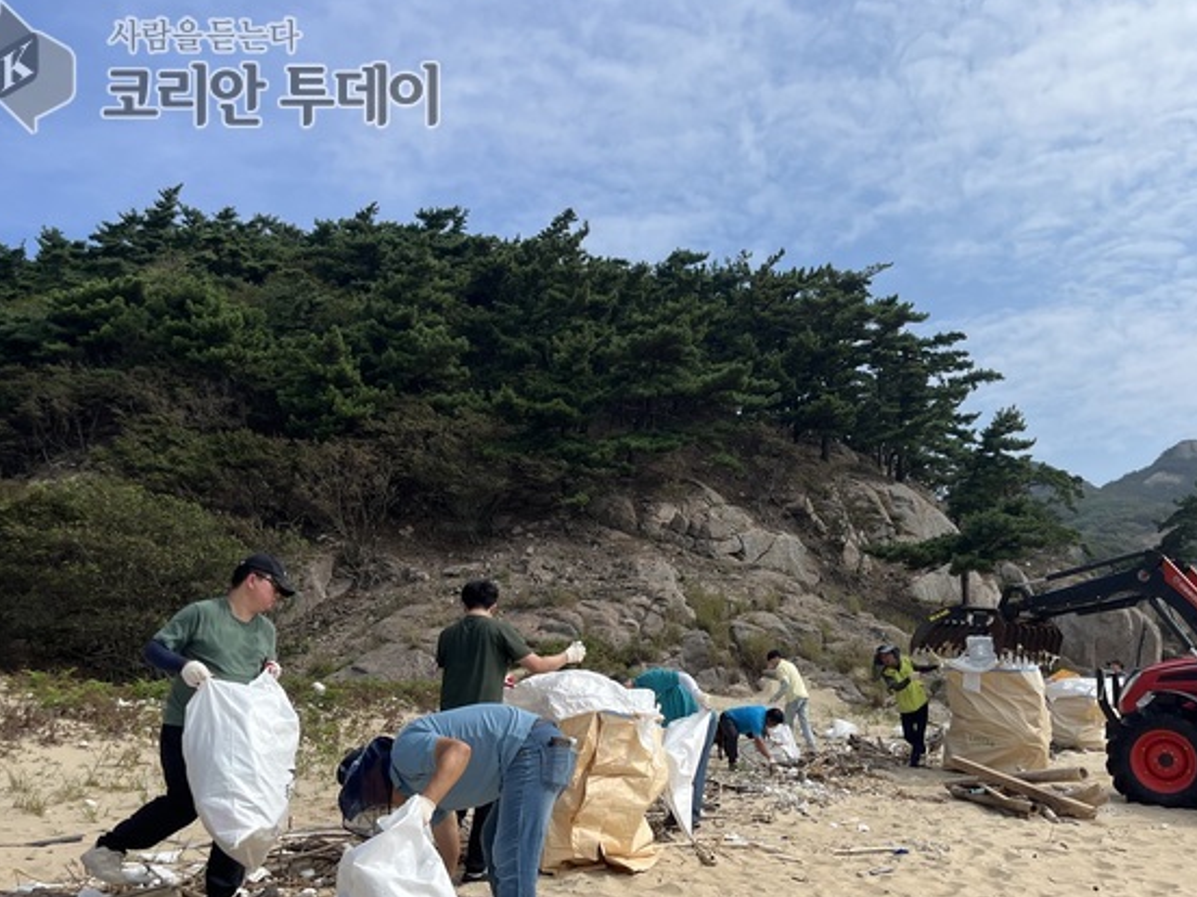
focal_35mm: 33
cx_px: 687
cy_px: 538
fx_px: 1141
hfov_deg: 55.1
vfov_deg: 42.7
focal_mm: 5.1
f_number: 1.6
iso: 50
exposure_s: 1/5076
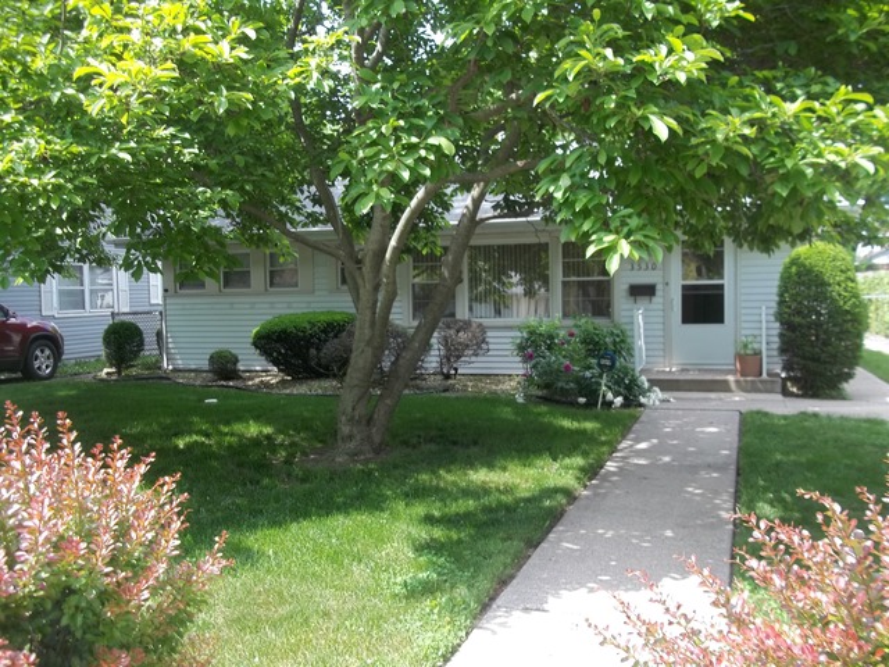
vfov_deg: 44.2
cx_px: 444
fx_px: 822
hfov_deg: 56.8
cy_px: 334
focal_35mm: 32
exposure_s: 1/200
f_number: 2.9
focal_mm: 5.7
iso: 80
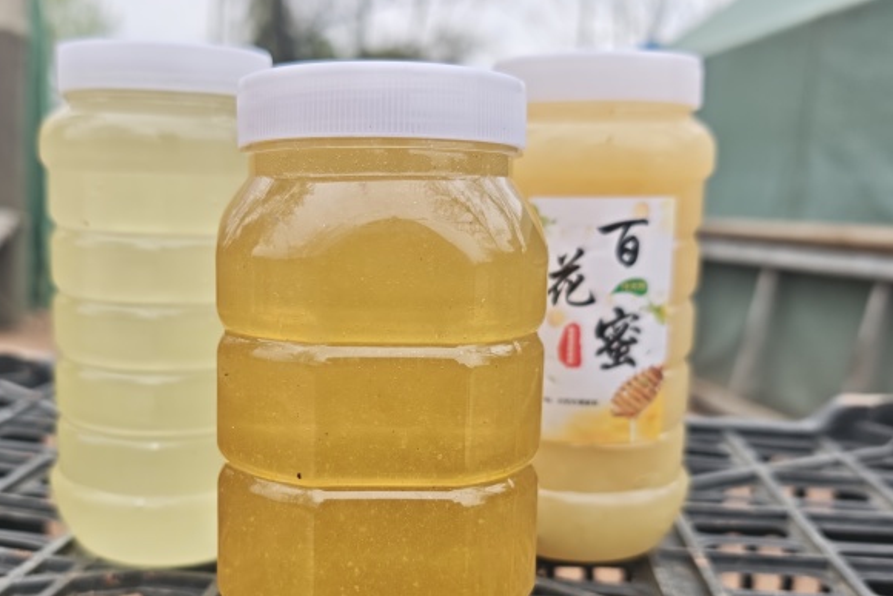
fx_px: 819
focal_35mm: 33
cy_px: 368
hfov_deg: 56.9
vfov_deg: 39.8
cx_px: 377
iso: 50
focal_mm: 6.68
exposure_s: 1/227
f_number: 1.44
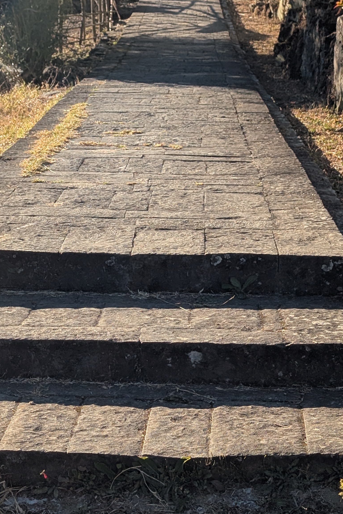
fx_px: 1287
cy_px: 111
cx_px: 90
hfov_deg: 15.1
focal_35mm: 90
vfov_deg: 22.4
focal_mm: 6.9
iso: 22
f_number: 1.68
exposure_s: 1/1193
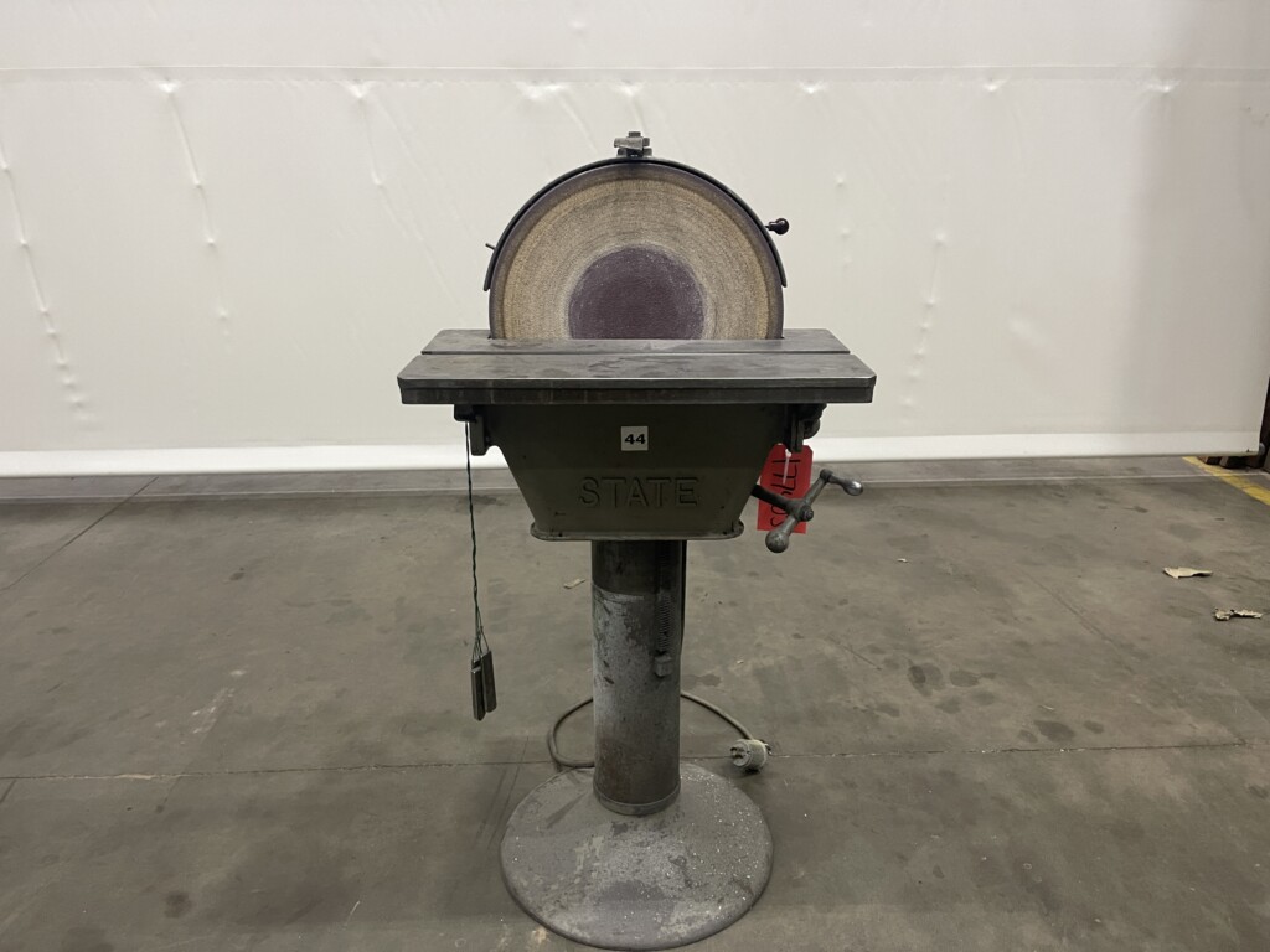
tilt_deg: -18.0
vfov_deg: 54.9
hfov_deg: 69.4
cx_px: 635
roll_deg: +0.7
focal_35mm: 25
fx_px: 917
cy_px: 476
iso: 250
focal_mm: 5.1
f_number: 1.6
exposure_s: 1/60
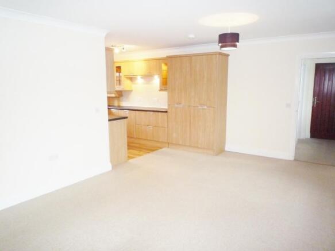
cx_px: 168
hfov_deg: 69.4
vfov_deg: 54.9
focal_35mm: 25
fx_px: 242
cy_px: 126
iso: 250
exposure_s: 1/30
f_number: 2.8
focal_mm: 4.4
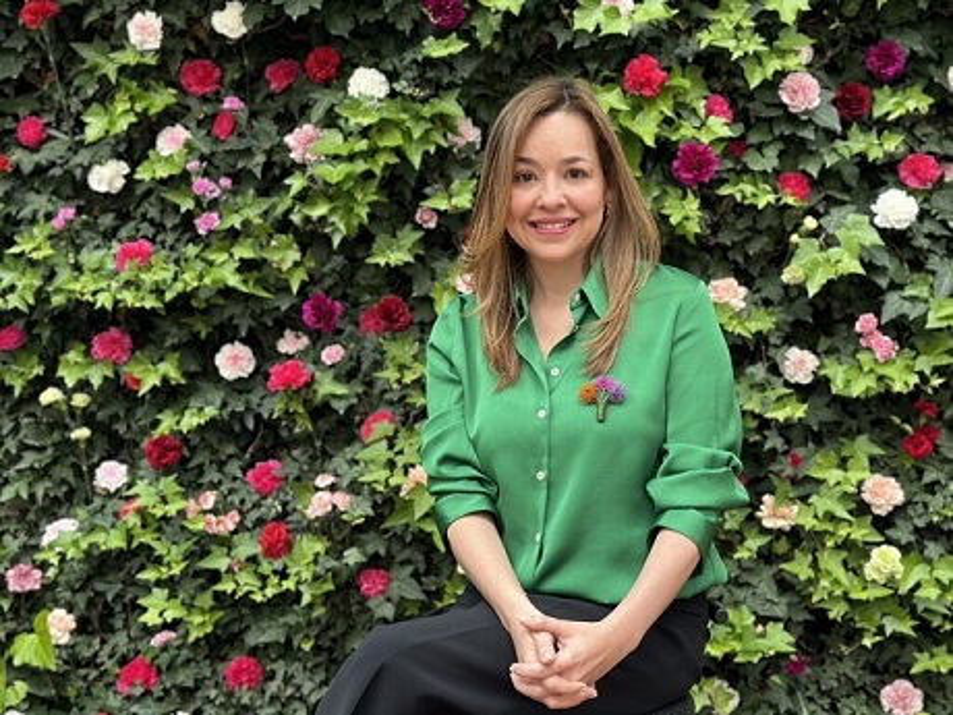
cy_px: 358
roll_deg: +1.4
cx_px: 476
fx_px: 1321
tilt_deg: -2.3
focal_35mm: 48
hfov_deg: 39.7
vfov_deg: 30.3
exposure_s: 1/287
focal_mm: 6.86
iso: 80
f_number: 1.78
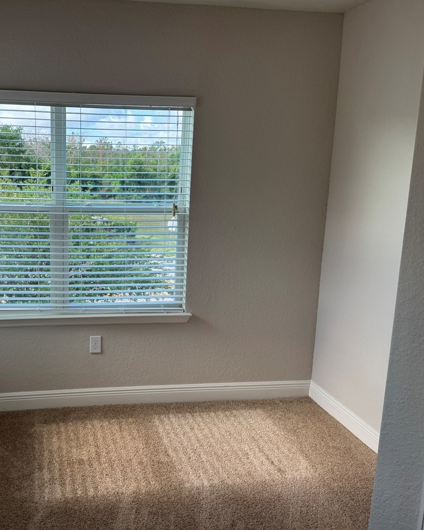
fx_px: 502
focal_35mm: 32
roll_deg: -1.0
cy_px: 264
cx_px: 116
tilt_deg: -10.1
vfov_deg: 55.7
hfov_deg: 44.5
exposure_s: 1/265
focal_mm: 6.76
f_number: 1.78
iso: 64
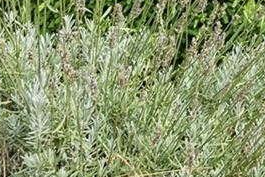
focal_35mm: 232
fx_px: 1709
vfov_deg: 5.3
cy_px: -478
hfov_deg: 7.3
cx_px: 929
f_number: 7.1
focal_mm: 30
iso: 320
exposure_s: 1/200
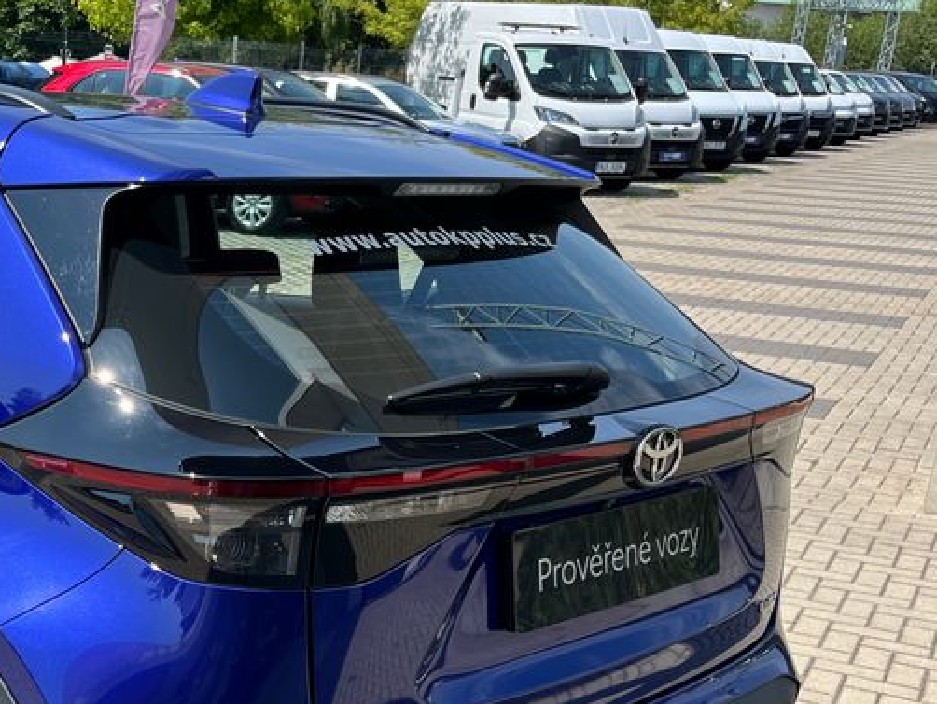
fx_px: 1435
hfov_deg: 34.2
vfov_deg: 27.0
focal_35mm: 53
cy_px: 571
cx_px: 101
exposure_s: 1/2062
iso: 50
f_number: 1.6
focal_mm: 5.1
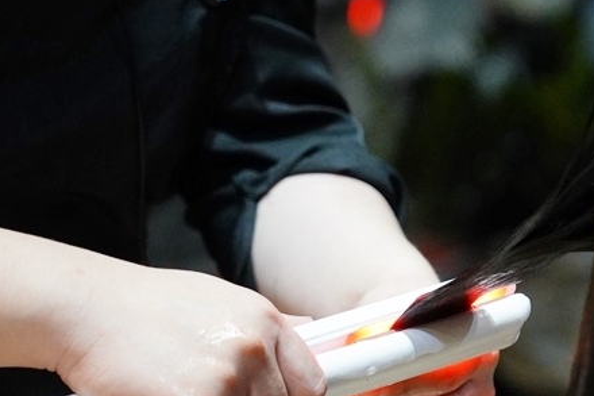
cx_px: 608
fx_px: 2738
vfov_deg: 8.3
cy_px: 264
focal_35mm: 166
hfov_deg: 12.2
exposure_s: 1/400
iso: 4000
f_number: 4
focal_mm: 73
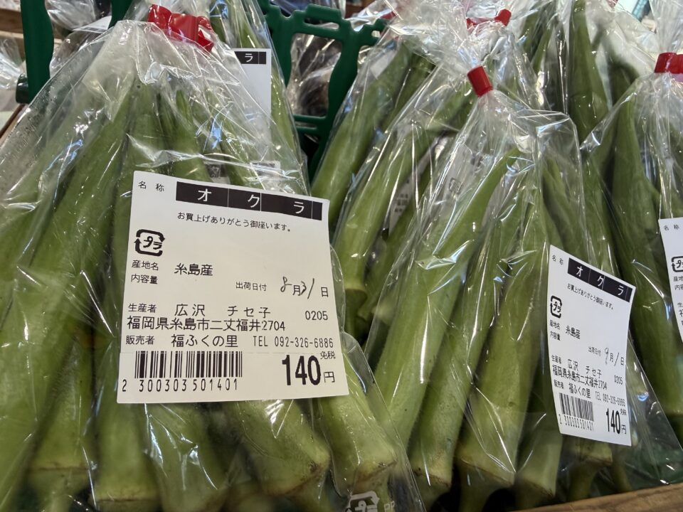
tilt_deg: -28.6
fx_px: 474
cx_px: 342
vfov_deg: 56.8
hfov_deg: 71.6
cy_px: 256
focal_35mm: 24
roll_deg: -11.4
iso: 160
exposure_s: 1/120
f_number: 2.2
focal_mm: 2.22
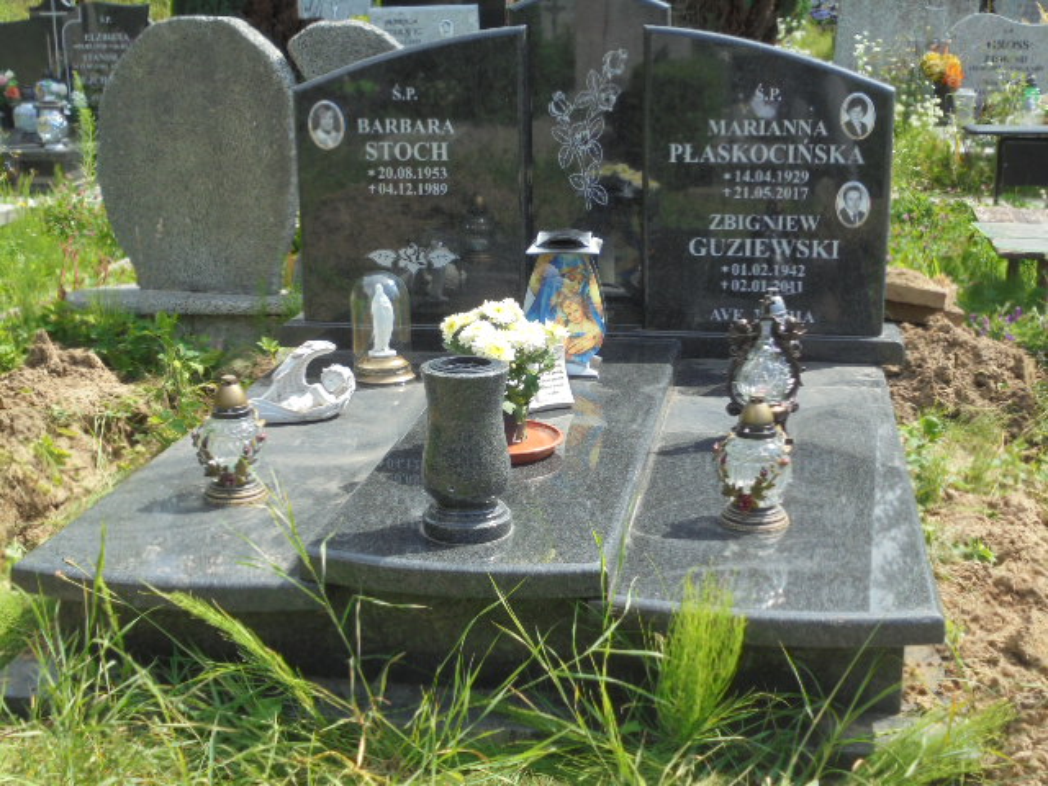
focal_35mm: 49
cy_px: 393
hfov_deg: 38.9
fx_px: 1483
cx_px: 524
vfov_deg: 29.7
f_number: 4.8
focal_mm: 8.9
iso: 100
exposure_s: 1/320
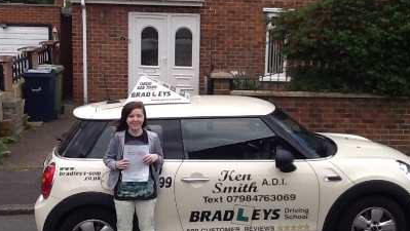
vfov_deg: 20.1
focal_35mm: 60
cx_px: 244
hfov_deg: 34.8
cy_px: 134
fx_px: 653
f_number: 2.4
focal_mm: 2.03
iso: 40
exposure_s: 1/569
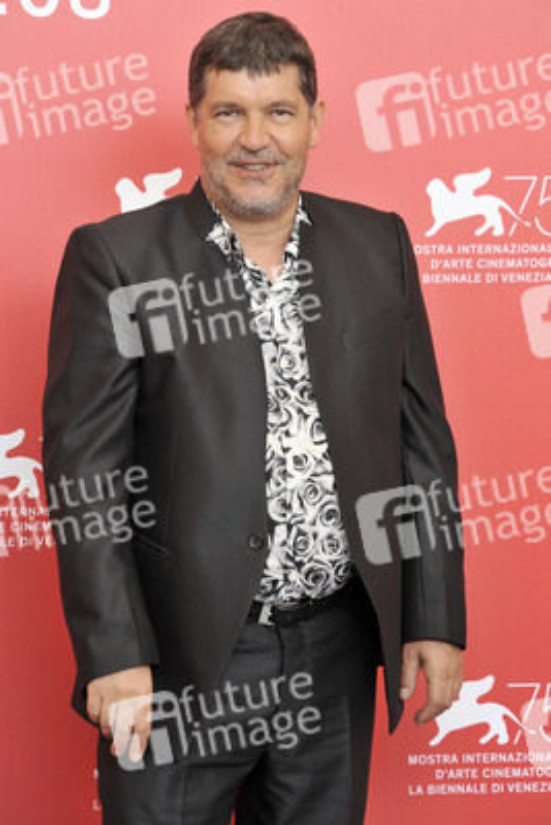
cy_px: 412
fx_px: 2867
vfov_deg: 16.4
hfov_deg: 11.0
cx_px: 276
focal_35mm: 125
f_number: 8
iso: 1000
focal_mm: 125
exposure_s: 1/200
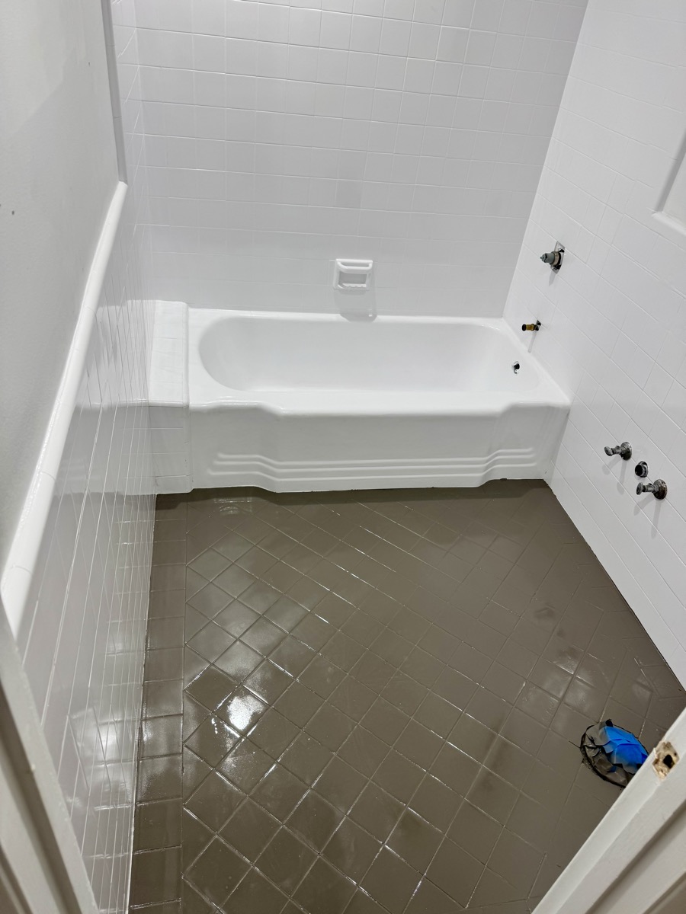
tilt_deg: -37.4
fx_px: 634
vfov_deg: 71.6
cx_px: 343
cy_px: 457
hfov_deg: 56.8
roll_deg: -7.4
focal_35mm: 24
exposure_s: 1/62
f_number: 1.78
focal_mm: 6.76
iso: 50
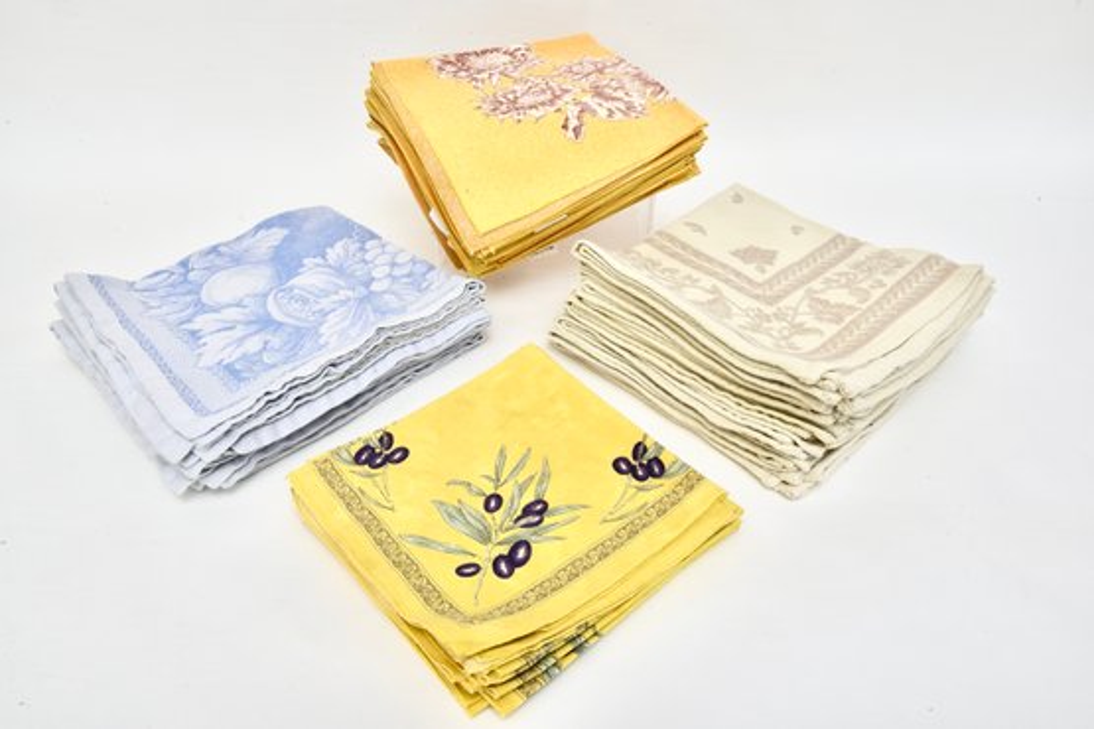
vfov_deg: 42.3
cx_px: 547
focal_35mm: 31
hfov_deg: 60.3
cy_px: 364
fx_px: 942
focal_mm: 31
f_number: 22
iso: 200
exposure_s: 1/160
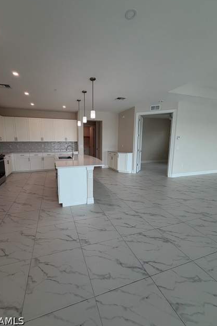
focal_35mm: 15
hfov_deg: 77.0
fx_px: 136
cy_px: 161
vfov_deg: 100.4
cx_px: 95
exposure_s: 1/120
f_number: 2.2
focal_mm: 2.22
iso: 80
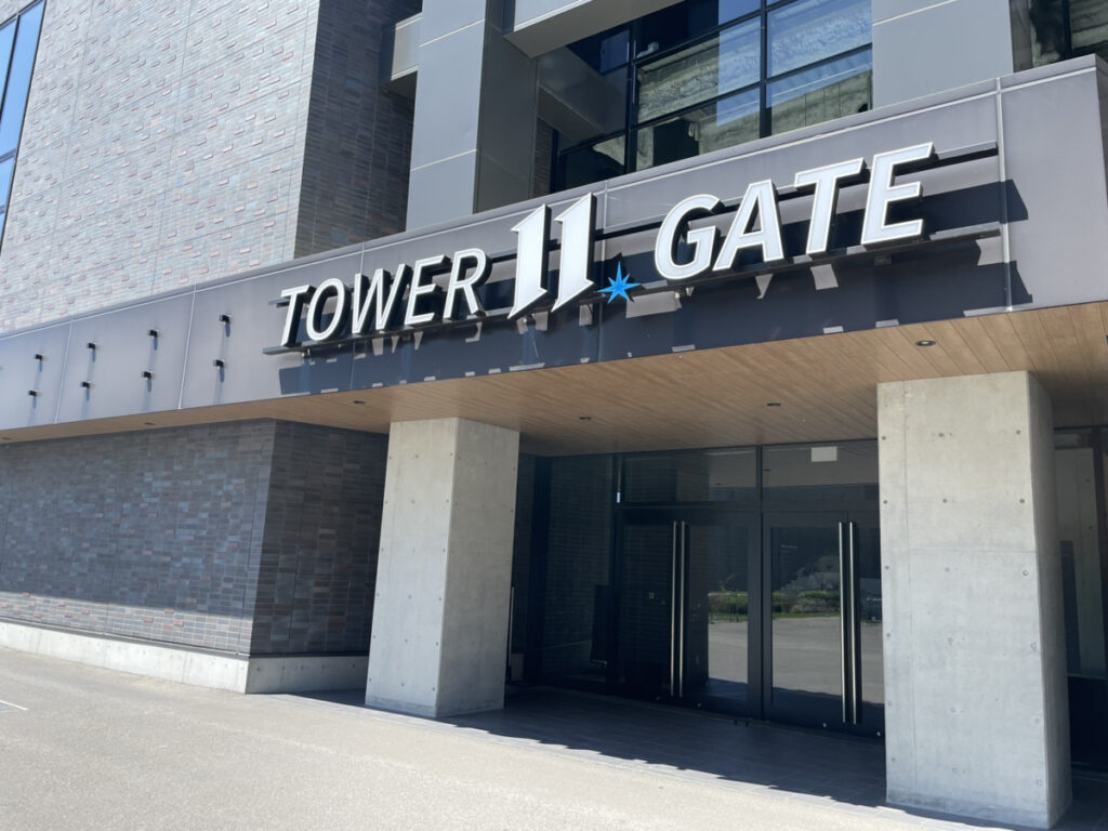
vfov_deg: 53.1
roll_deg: -3.0
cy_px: 416
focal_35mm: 26
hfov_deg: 67.3
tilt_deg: +10.9
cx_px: 554
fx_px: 832
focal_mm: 4.2
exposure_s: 1/1072
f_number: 1.6
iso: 32
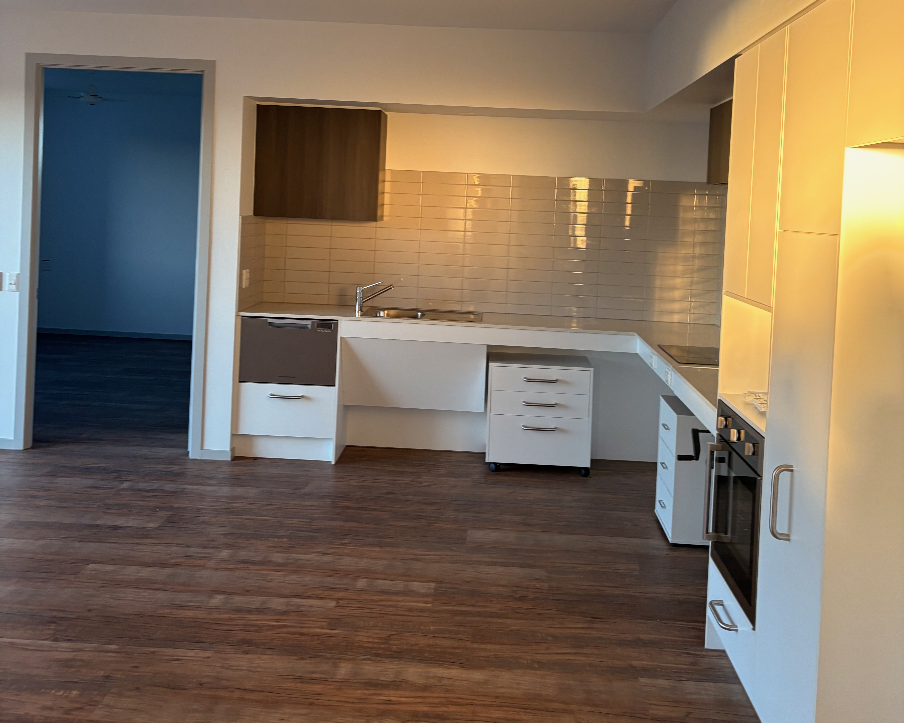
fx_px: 910
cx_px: 452
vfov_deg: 42.6
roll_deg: -2.5
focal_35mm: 34
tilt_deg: +0.4
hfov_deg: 52.8
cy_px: 227
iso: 125
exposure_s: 1/67
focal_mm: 5.96
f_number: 1.6
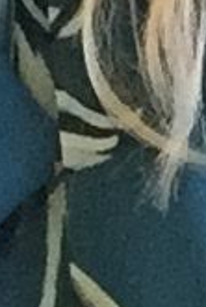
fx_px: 2124
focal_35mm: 248
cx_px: -50
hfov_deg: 5.5
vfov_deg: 7.0
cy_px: -755
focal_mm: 2.65
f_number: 2.2
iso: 320
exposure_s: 1/25
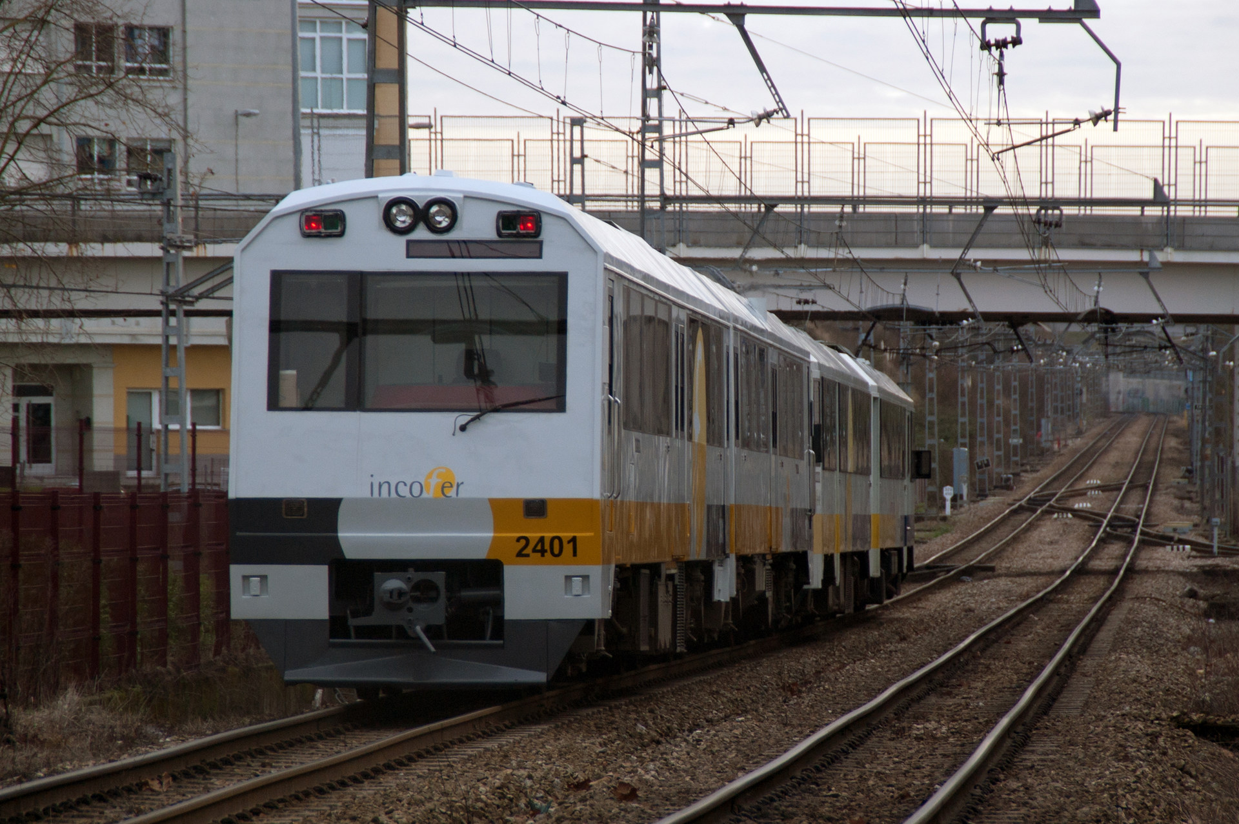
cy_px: 412
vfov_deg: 6.1
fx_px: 7738
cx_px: 620
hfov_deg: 9.2
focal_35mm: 225
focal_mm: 150
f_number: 6.3
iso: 400
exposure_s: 1/250
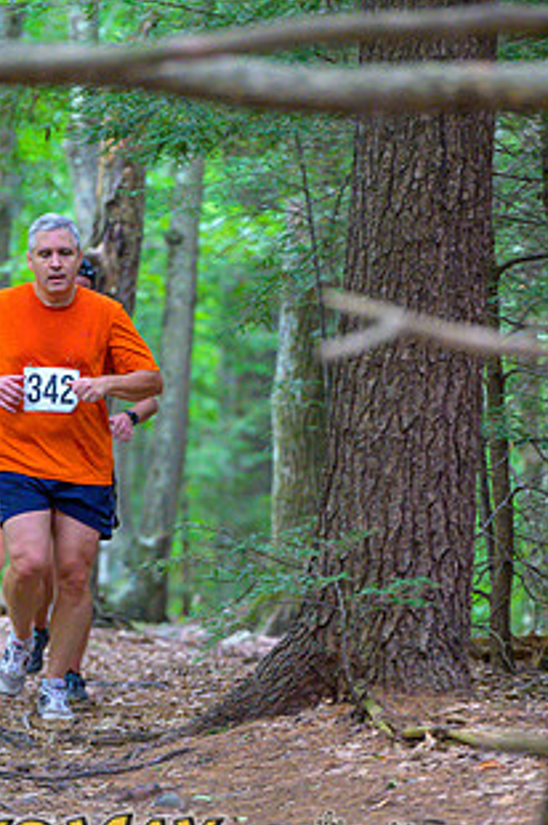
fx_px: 6636
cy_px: 479
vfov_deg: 7.1
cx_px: 225
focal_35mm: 290
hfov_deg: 4.7
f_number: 4
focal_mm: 200
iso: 8000
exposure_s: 1/200
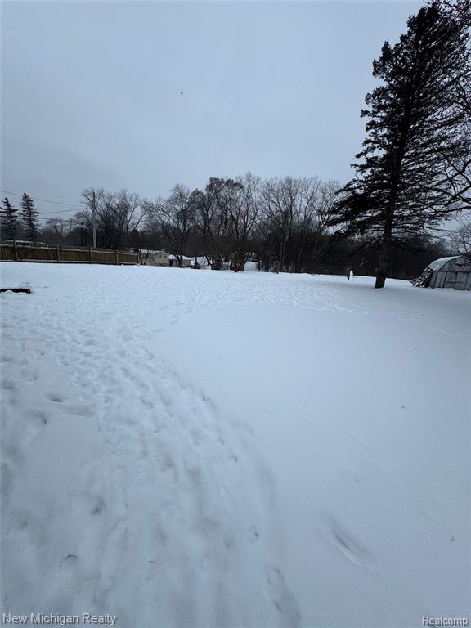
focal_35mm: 14
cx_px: 236
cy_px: 314
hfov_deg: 85.7
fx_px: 254
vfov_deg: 102.1
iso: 50
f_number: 2.2
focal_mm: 2.22
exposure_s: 1/1976
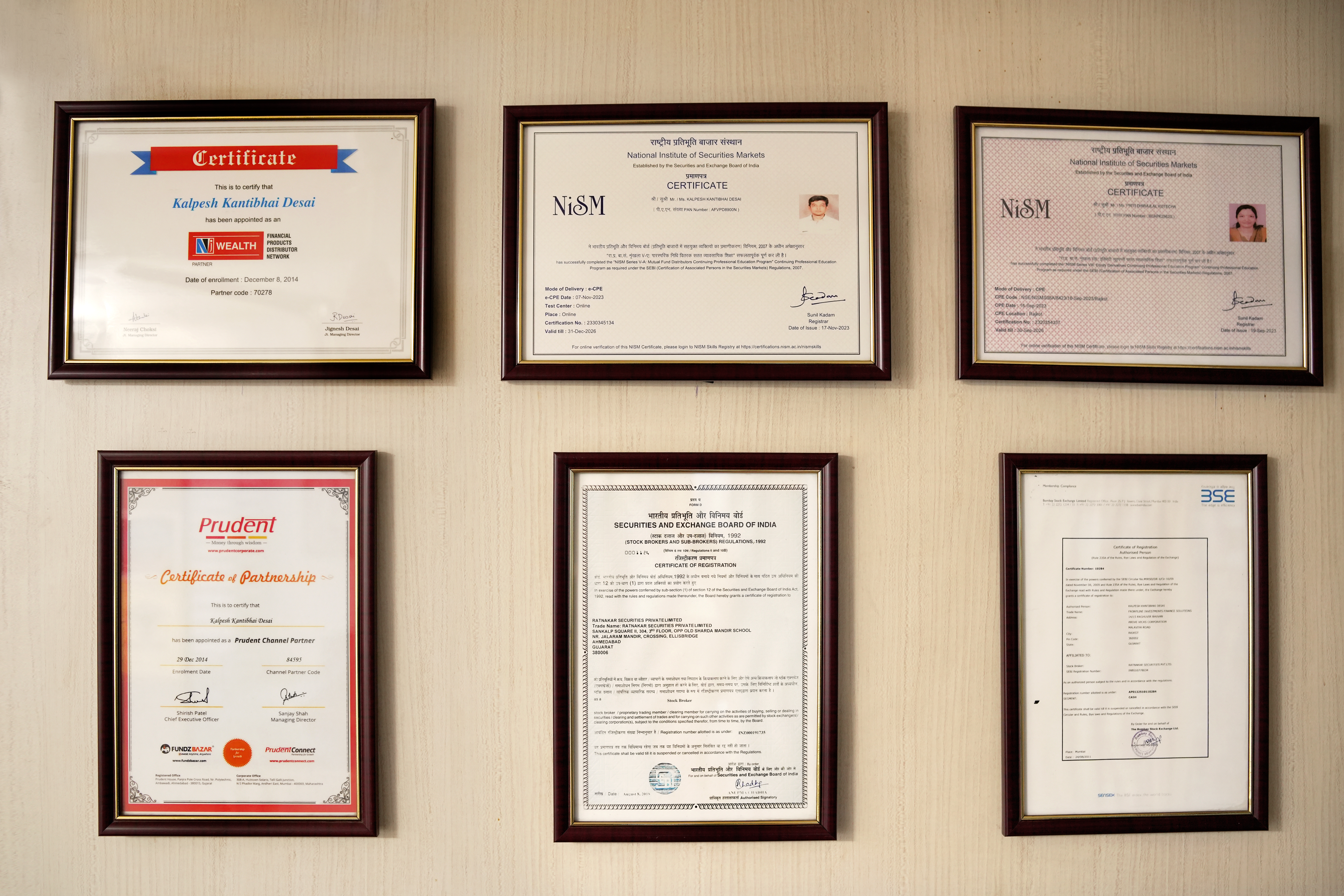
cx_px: 672
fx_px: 1307
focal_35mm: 35
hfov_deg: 54.4
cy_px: 448
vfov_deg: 37.9
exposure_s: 1/160
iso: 2000
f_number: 3.5
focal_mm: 35
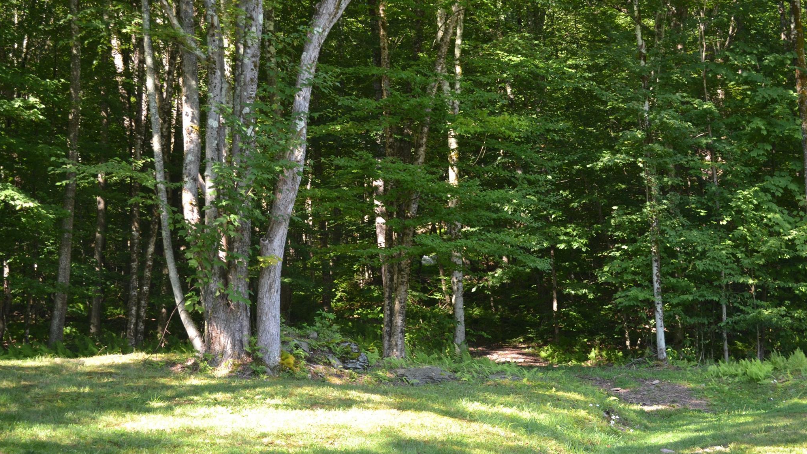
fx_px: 1348
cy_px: 216
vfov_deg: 19.1
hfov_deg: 33.3
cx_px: 403
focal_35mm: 63
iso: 360
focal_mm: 40
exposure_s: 1/125
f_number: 5.3
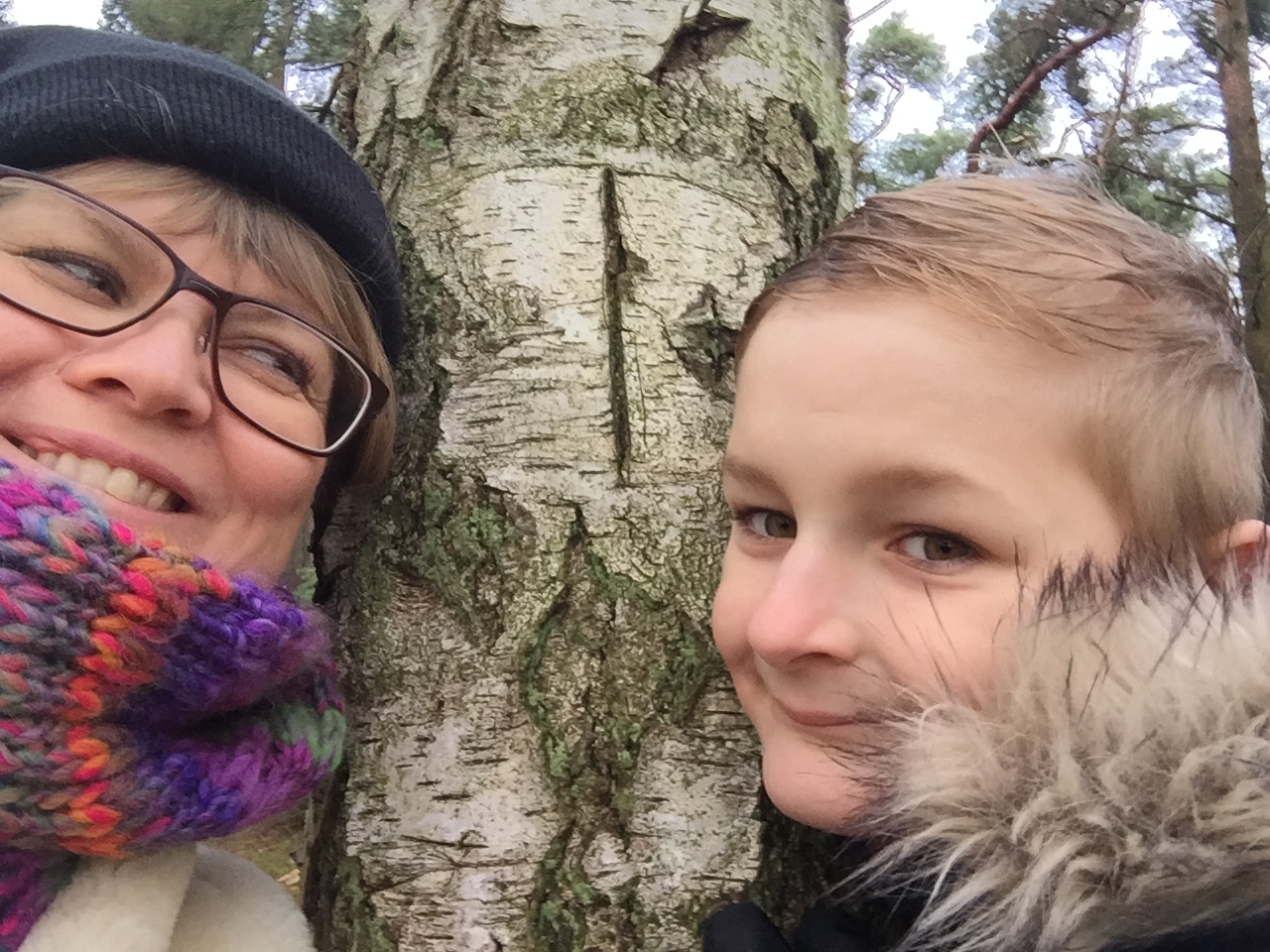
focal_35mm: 31
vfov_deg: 45.4
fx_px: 1137
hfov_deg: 58.4
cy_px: 476
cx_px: 635
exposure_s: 1/33
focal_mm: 2.65
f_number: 2.2
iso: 50
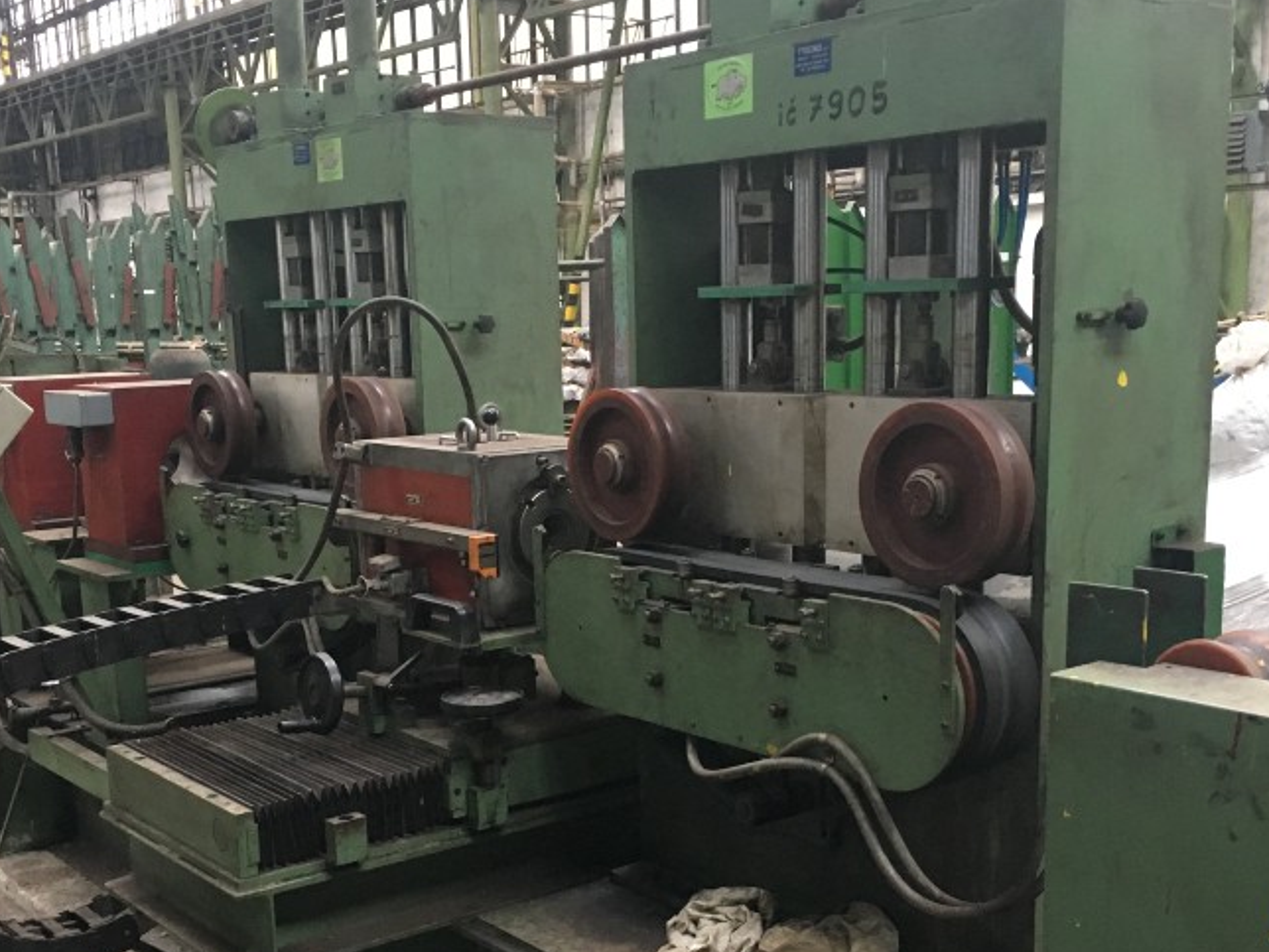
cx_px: 601
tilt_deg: -12.6
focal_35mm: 45
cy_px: 676
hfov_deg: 42.1
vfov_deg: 31.8
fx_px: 1650
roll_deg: +2.2
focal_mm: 4.15
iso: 200
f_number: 2.2
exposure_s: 1/17
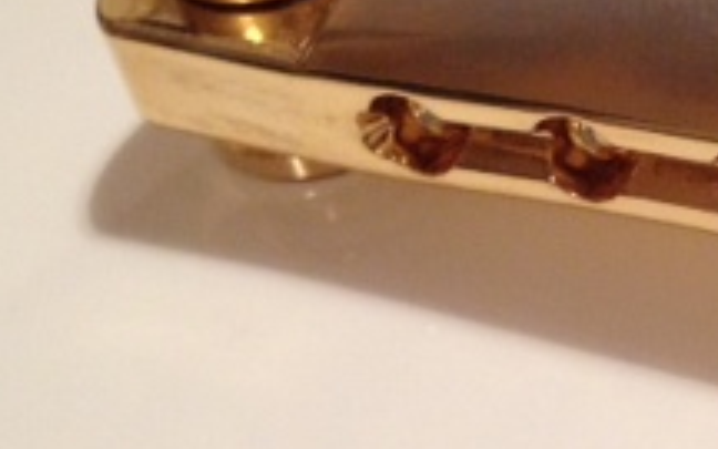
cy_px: 276
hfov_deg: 18.5
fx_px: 2152
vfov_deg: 11.9
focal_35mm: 110
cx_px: 715
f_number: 2.4
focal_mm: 4.28
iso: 200
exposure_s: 1/20
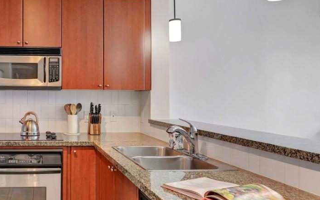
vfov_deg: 38.3
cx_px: 61
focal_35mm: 33
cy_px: 90
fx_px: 288
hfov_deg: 53.9
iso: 400
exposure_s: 1/20
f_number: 8
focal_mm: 14
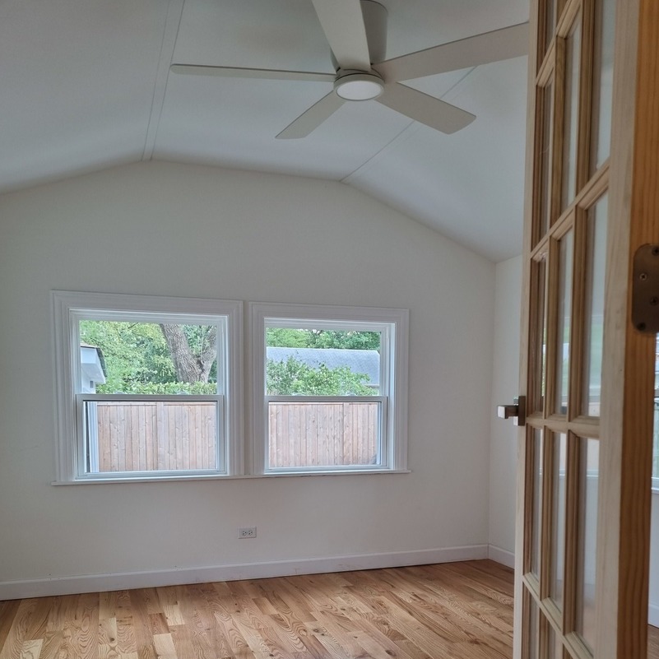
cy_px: 443
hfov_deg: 52.5
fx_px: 668
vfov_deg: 51.5
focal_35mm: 31
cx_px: 332
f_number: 1.8
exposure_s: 1/120
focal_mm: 5.4
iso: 64
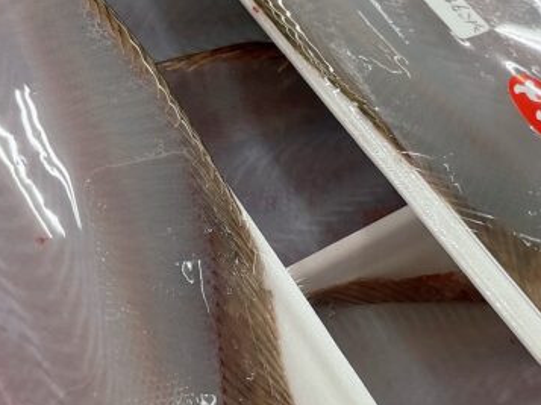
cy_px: 179
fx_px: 1093
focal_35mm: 70
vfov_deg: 21.0
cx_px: 349
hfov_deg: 27.7
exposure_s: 1/120
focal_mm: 5.96
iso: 100
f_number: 1.6
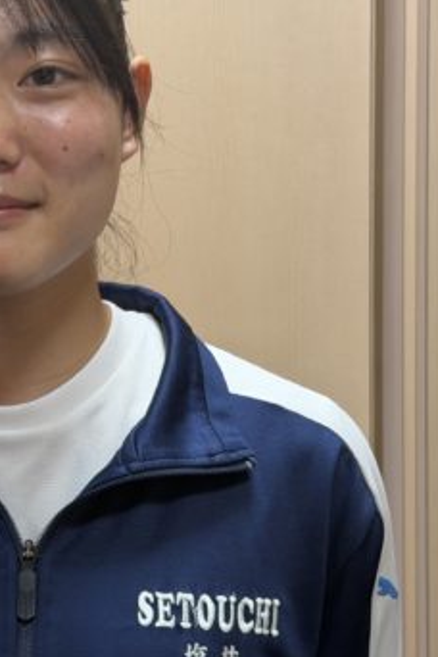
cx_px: -65
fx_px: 2044
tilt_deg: +1.2
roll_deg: -0.6
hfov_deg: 12.0
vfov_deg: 18.2
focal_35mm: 112
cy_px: 261
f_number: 1.78
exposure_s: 1/60
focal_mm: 6.76
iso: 50
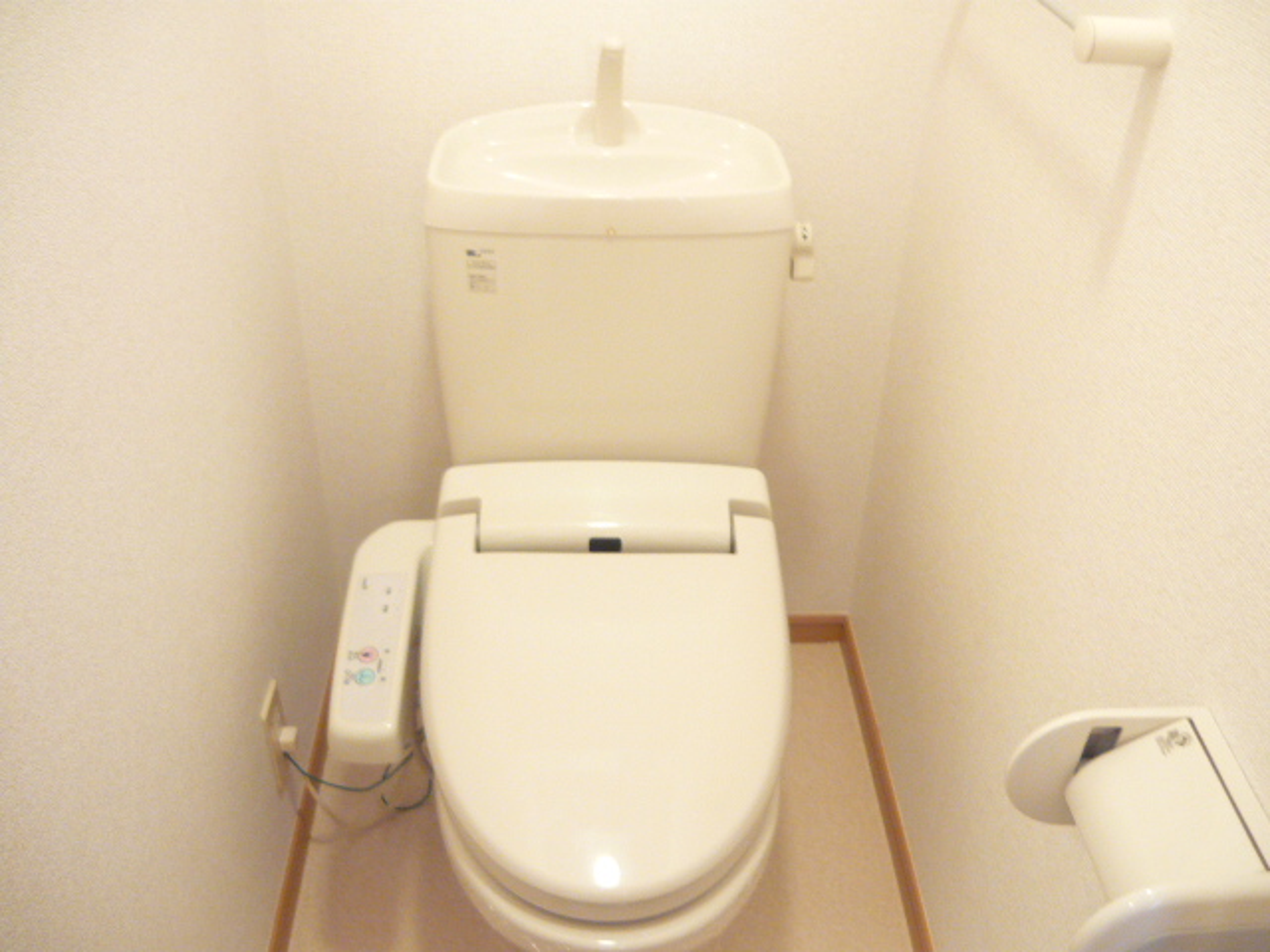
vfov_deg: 42.9
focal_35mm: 33
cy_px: 476
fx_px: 1211
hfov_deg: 55.4
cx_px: 635
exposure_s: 1/13
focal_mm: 5.5
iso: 400
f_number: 2.8
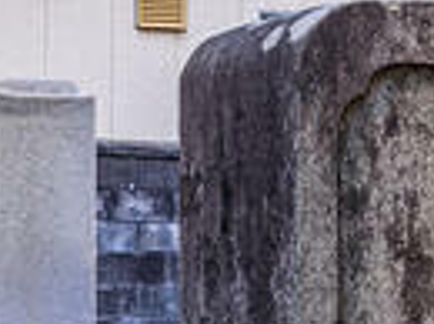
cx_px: 494
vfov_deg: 9.9
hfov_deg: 13.2
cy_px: 424
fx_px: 1840
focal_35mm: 147
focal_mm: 33
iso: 64
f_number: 9
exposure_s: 1/13
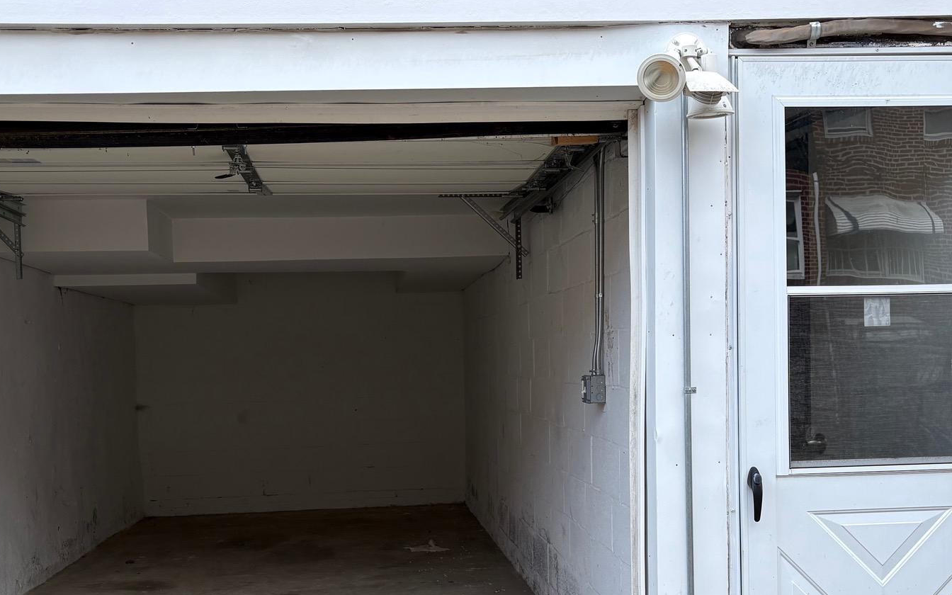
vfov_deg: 30.1
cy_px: 438
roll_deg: +2.6
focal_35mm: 42
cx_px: 443
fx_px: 1090
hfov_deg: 47.2
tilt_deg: -3.7
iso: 50
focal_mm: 5.96
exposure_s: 1/747
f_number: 1.6
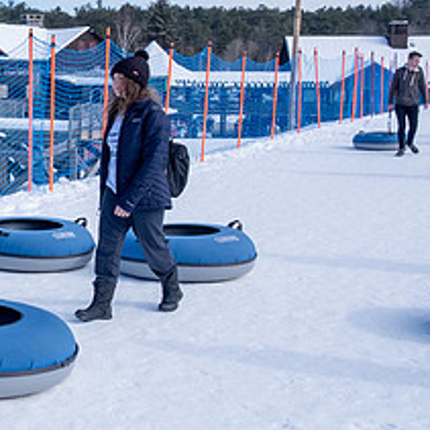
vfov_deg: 23.7
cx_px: -90
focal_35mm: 73
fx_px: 1026
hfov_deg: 21.9
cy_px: 216
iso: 320
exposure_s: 1/1000
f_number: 5
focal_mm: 16
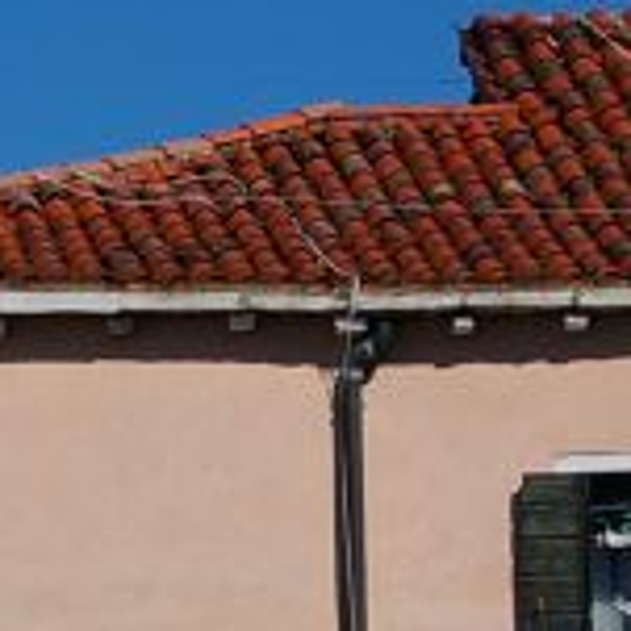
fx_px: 9765
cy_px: 1782
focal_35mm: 474
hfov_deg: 3.5
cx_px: -2106
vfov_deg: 3.6
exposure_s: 1/640
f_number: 8
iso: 100
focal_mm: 35
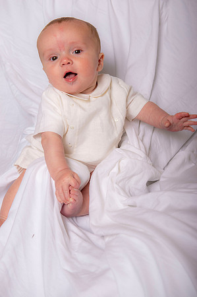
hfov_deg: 24.1
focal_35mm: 56
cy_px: 148
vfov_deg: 35.7
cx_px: 98
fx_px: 461
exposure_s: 1/200
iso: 250
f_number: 5.6
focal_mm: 56
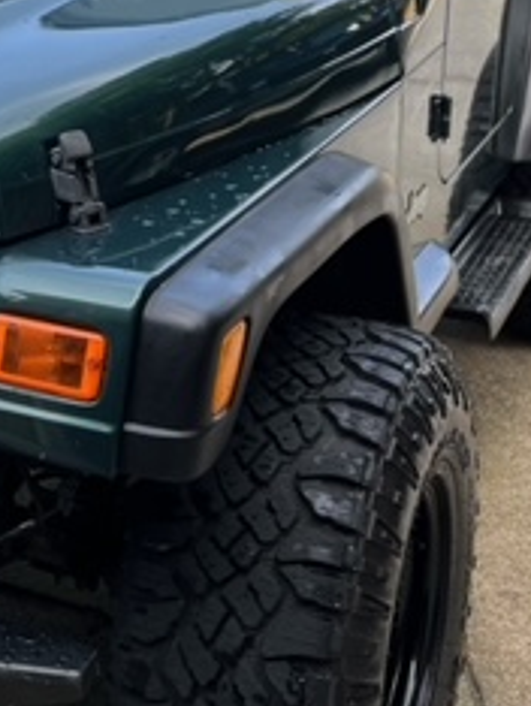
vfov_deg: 26.9
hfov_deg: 19.8
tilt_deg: -12.1
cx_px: -69
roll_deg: -0.5
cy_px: 154
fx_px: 1450
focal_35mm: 71
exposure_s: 1/539
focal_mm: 5.7
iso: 50
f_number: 1.5
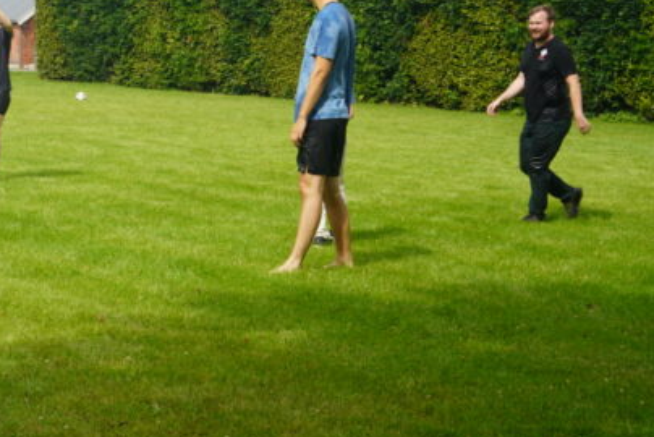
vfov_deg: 13.2
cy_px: 116
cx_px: 11
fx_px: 1890
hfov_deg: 19.1
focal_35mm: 104
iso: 100
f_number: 9
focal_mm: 35
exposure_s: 1/125
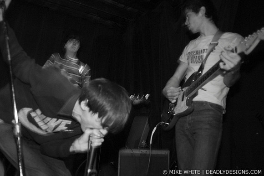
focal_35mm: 30
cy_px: 88
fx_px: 220
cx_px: 132
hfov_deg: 62.0
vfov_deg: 43.6
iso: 800
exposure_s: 1/15
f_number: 2.8
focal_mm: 20
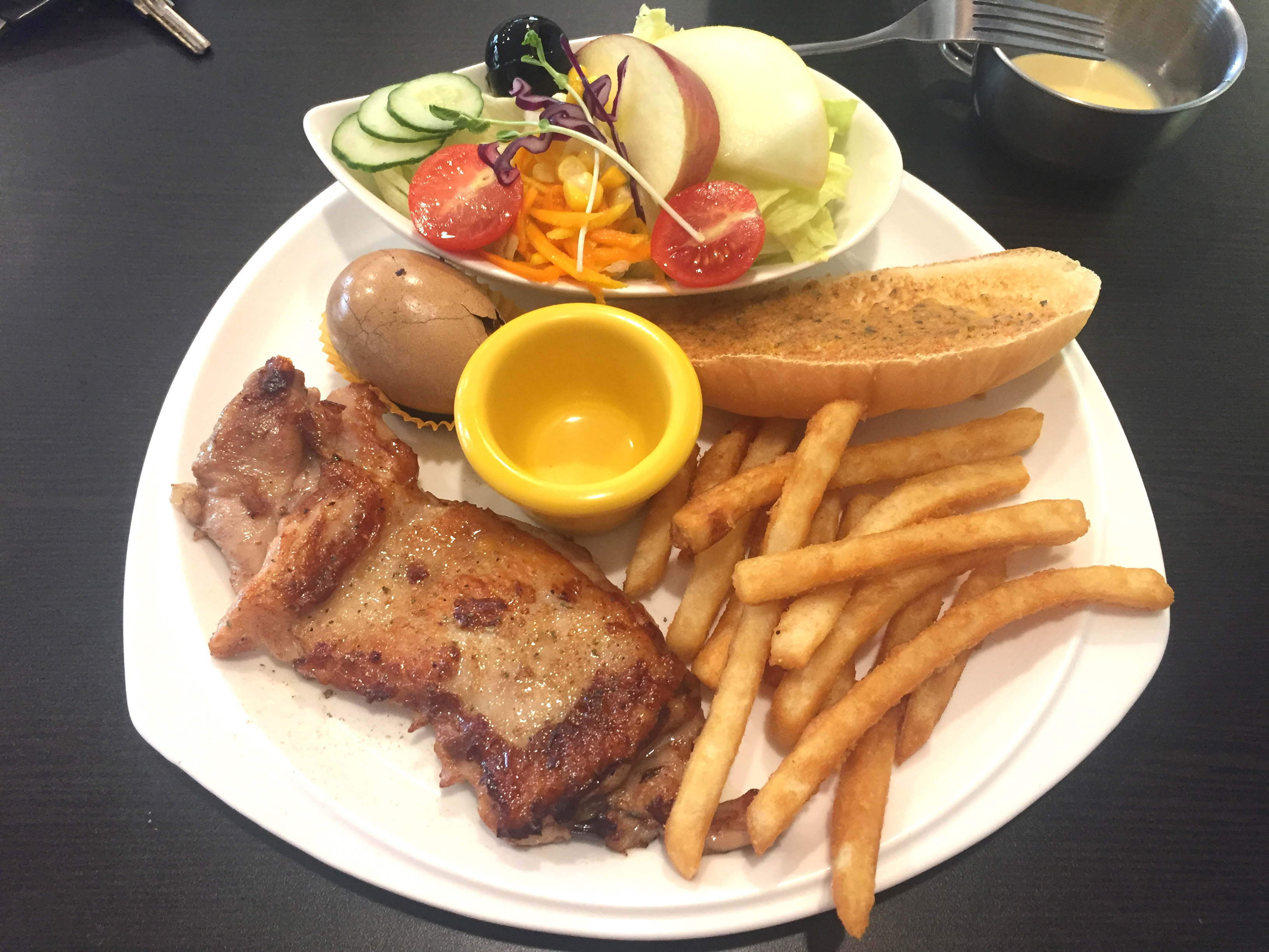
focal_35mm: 29
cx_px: 634
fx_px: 1063
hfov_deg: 61.7
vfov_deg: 48.2
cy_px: 476
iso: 125
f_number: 2.2
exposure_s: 1/30
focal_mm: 4.15
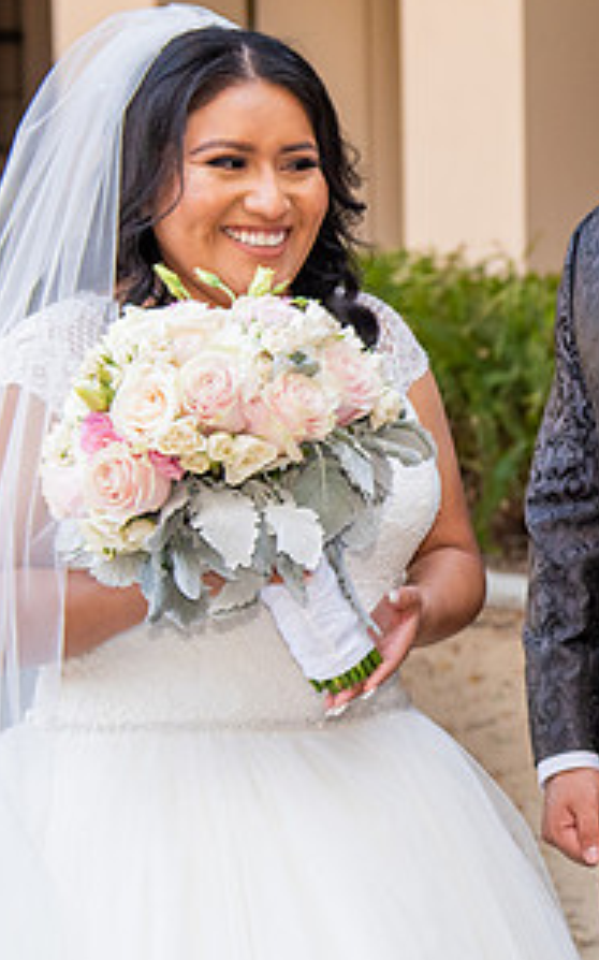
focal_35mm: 136
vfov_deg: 15.4
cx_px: 1280
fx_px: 3556
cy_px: 528
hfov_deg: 9.0
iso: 640
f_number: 4.5
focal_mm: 48
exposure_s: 1/200
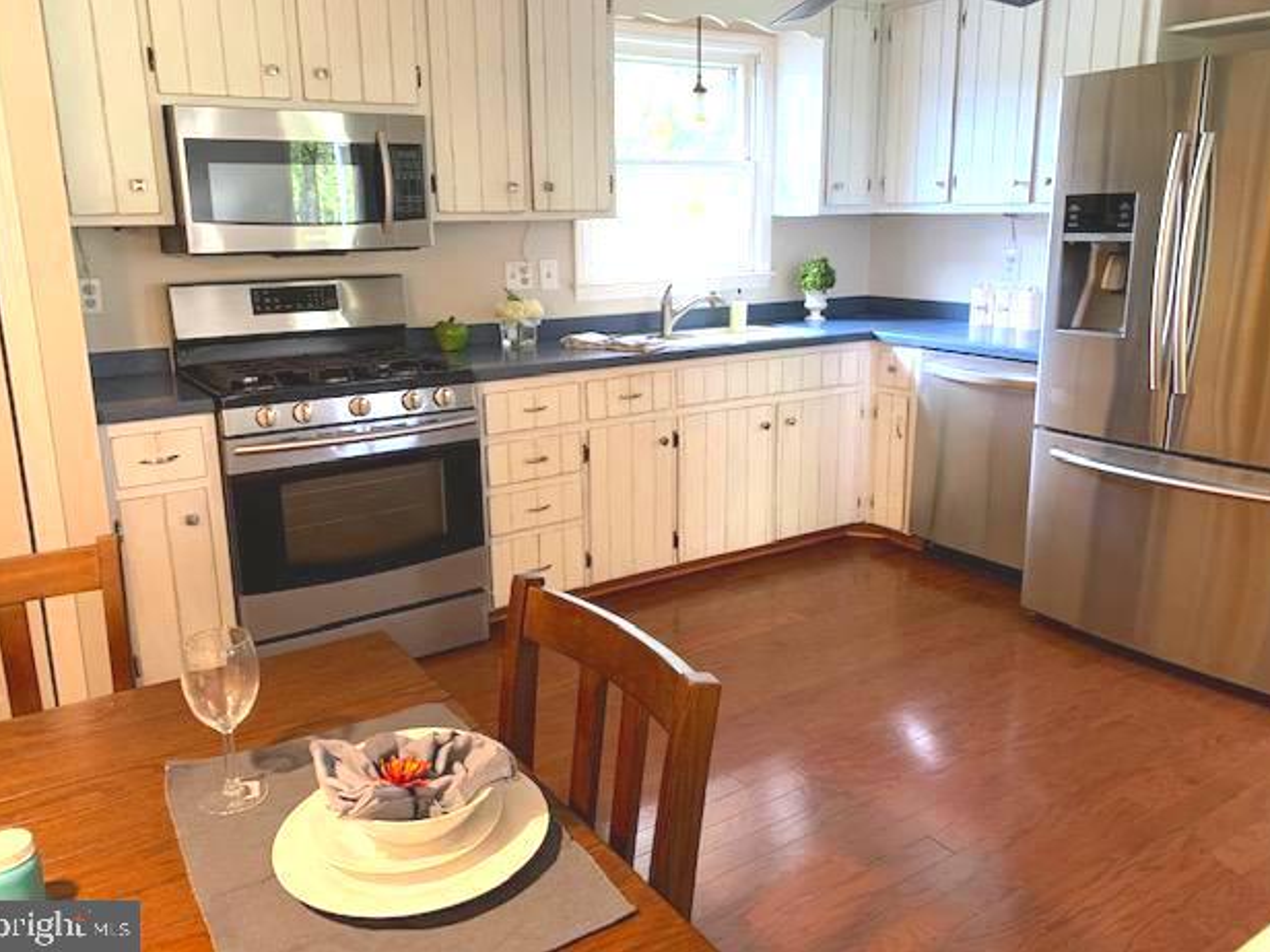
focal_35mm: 27
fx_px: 991
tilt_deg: -12.6
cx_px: 639
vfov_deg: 51.3
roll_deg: +0.7
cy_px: 460
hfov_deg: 65.3
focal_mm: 4.25
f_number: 1.8
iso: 320
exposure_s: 1/40
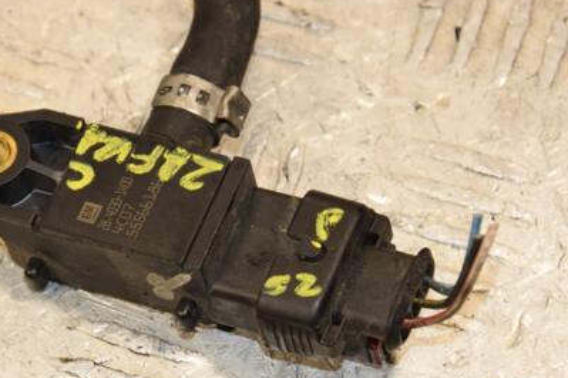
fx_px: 3735
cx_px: 175
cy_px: 222
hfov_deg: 8.7
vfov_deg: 5.8
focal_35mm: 237
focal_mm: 105
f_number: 9
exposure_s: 1/200
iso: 800
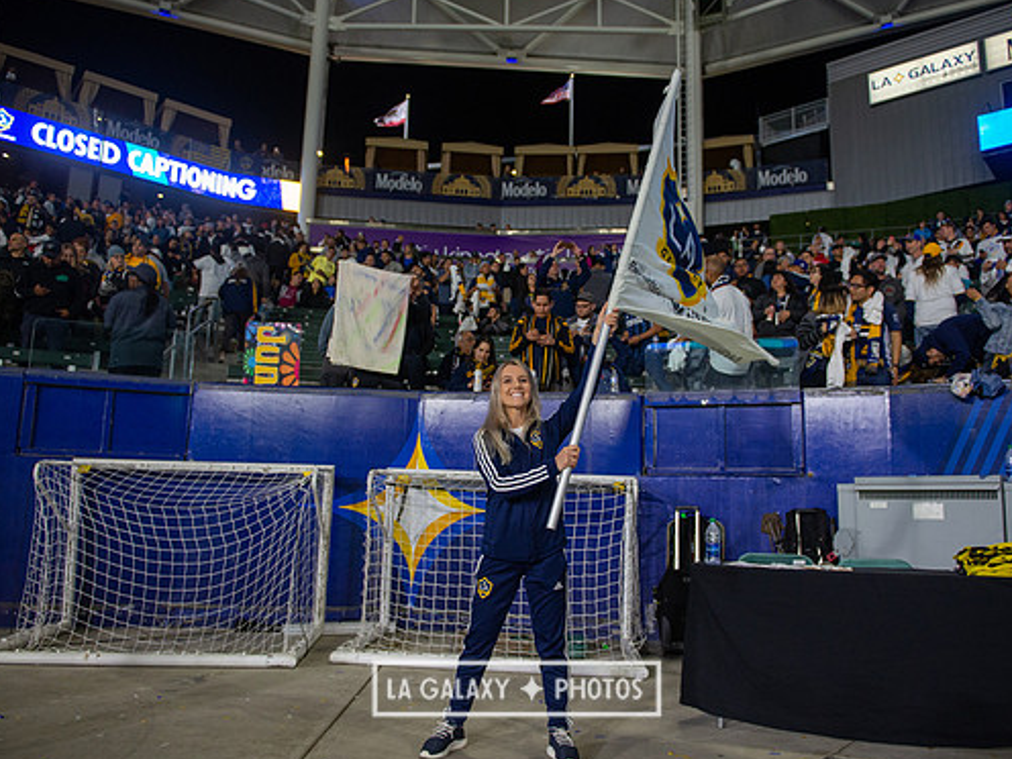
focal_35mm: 27
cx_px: 516
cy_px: 383
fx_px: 789
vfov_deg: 51.4
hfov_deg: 65.3
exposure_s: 1/500
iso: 1600
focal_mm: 24
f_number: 2.8
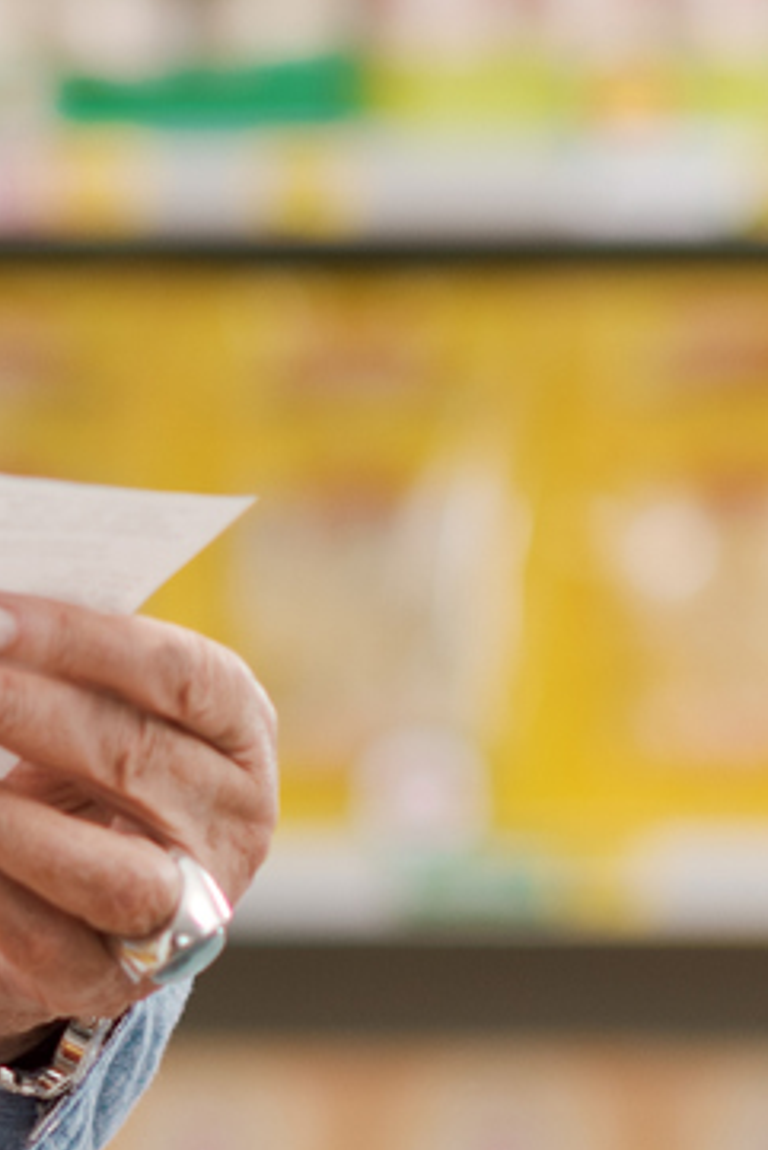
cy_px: 334
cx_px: -145
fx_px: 15951
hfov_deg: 2.8
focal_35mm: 499
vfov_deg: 4.1
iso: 100
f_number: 2.5
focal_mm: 85
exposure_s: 1/125
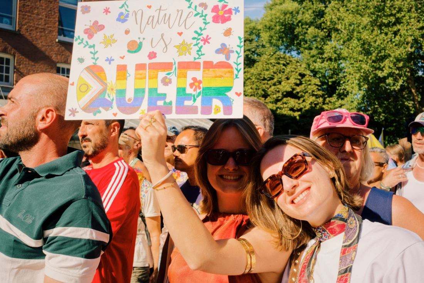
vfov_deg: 32.6
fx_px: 483
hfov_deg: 47.4
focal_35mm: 41
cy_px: 142
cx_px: 212
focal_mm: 27
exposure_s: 1/350
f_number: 7.1
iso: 160
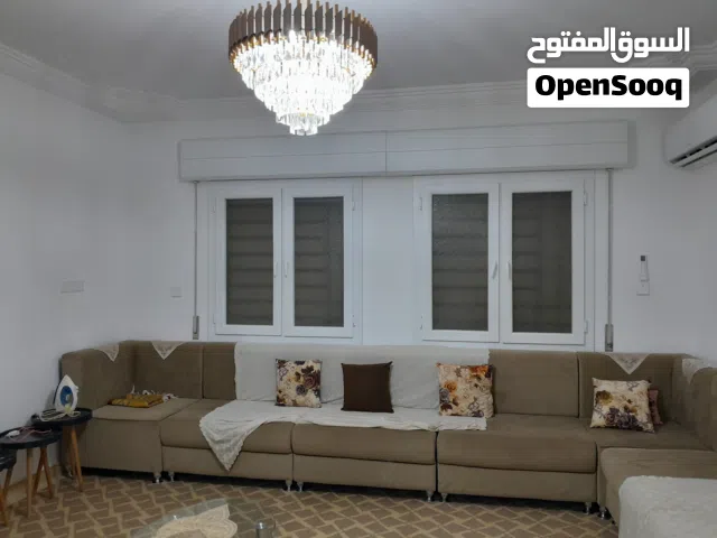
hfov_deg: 67.3
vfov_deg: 53.1
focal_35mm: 26
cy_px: 269
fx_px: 539
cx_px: 358
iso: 200
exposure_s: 1/50
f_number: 1.8
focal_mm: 3.98
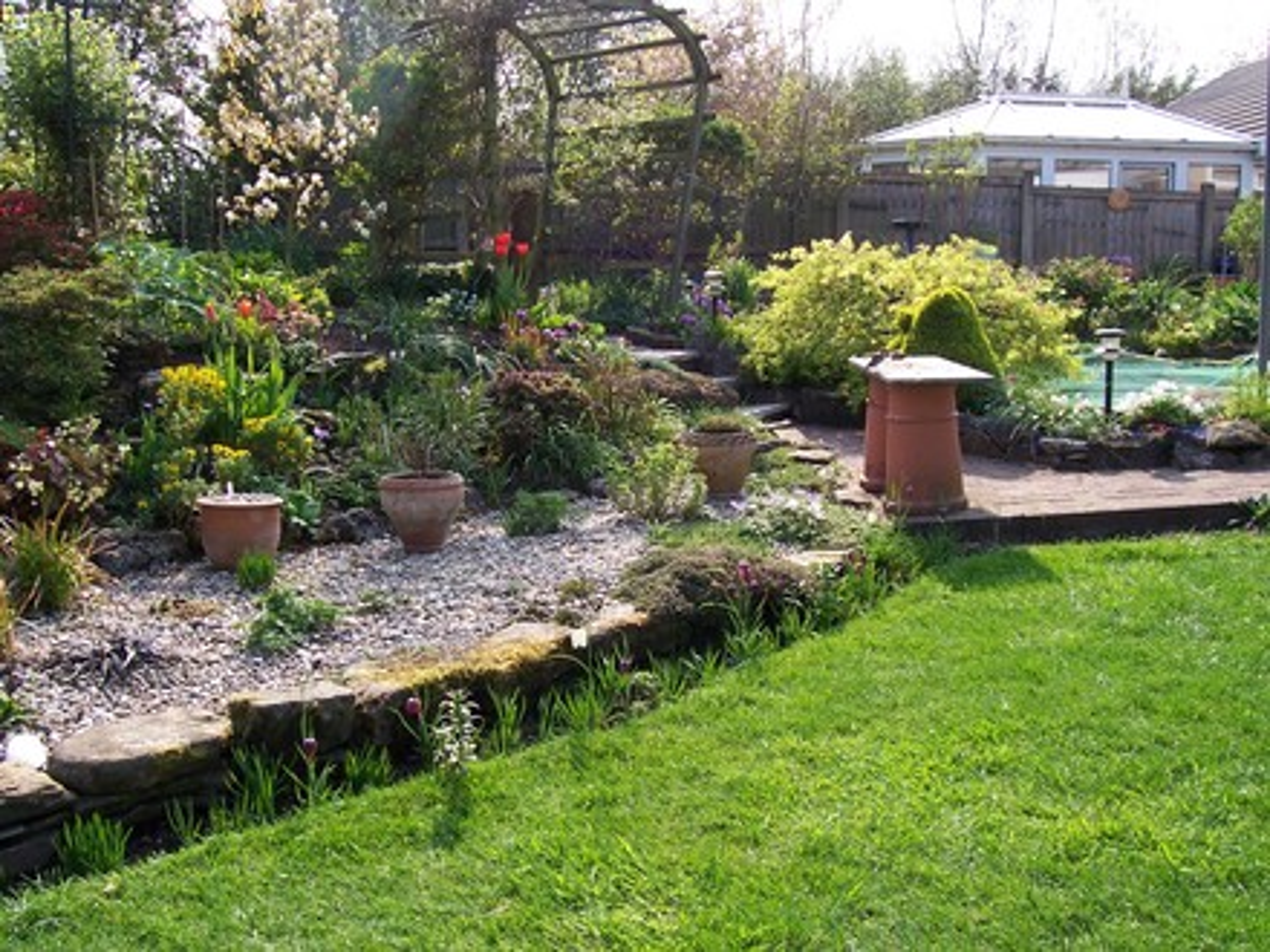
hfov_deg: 54.0
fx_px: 1247
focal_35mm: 34
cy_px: 476
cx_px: 635
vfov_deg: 41.8
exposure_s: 1/180
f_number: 5.6
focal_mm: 5.6
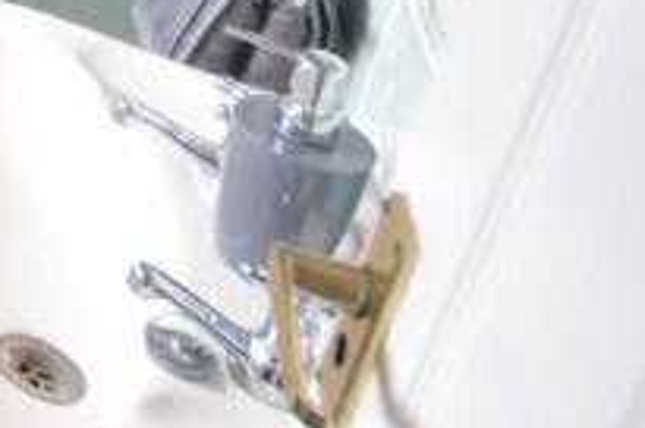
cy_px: -406
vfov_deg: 15.0
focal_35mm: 75
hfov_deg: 16.5
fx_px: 1342
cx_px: -783
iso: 400
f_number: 8
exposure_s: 1/15
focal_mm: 10
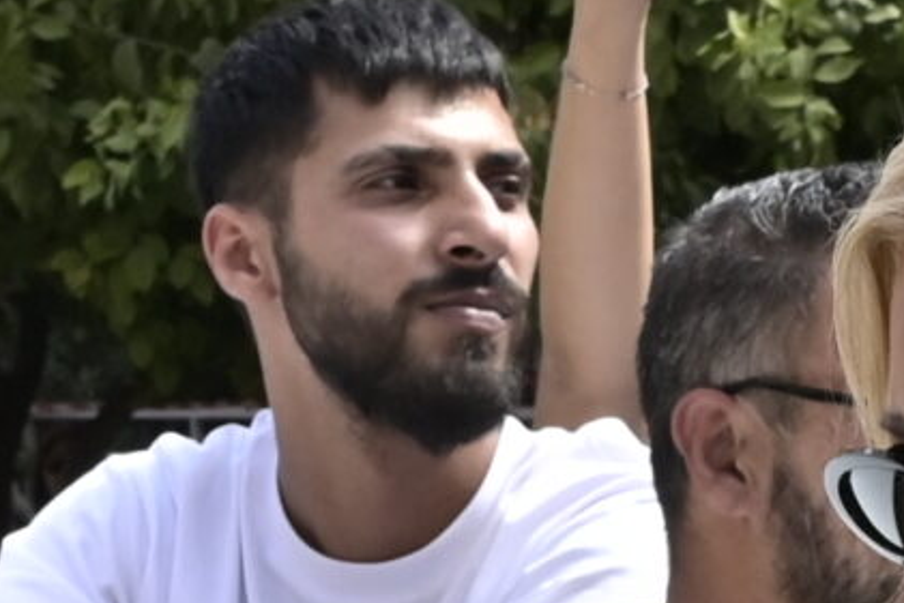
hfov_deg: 9.2
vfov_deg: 6.2
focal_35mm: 219
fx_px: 5501
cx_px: 1254
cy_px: 795
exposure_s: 1/640
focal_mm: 24
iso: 500
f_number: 8
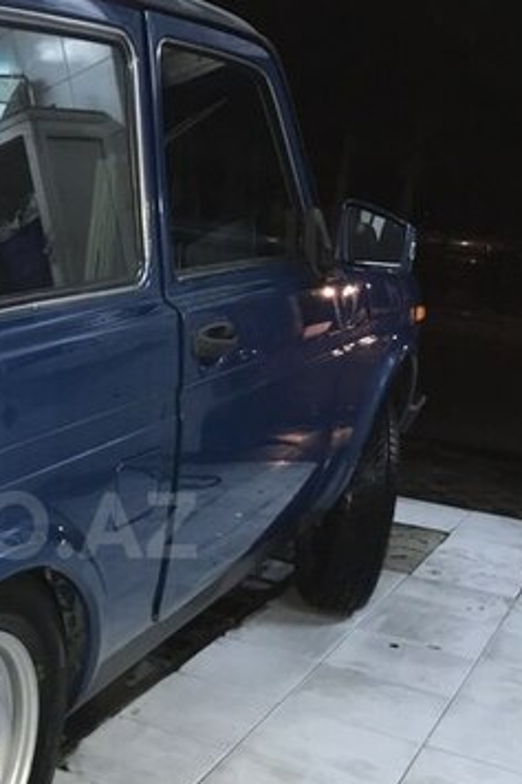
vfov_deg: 36.5
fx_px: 1176
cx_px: -29
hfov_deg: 23.7
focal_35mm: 54
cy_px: 525
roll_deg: -4.6
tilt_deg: -16.7
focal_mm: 3.99
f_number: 1.8
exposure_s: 1/17
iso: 100
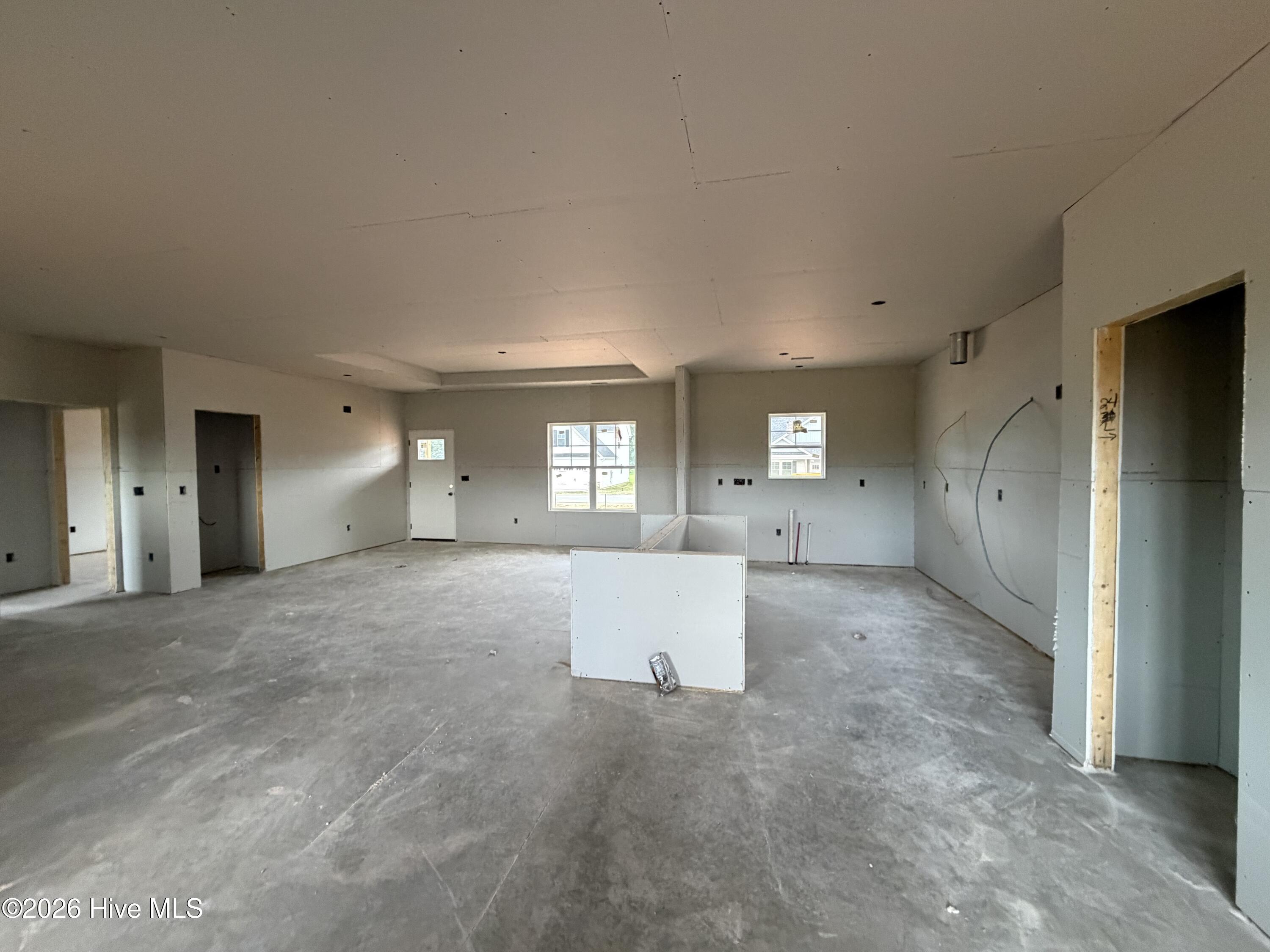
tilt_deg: -0.6
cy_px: 476
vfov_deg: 85.7
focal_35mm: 14
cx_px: 635
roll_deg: +0.8
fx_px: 514
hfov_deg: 102.1
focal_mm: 2.22
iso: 640
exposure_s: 1/60
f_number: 2.2
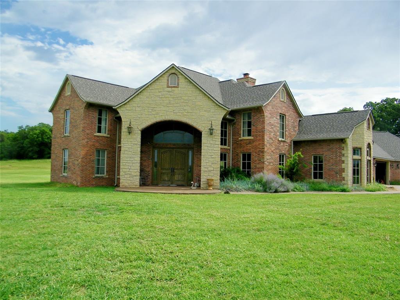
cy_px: 150
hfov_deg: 63.4
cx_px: 200
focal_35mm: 28
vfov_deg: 49.7
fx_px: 324
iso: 80
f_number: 7
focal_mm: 5
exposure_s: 1/320
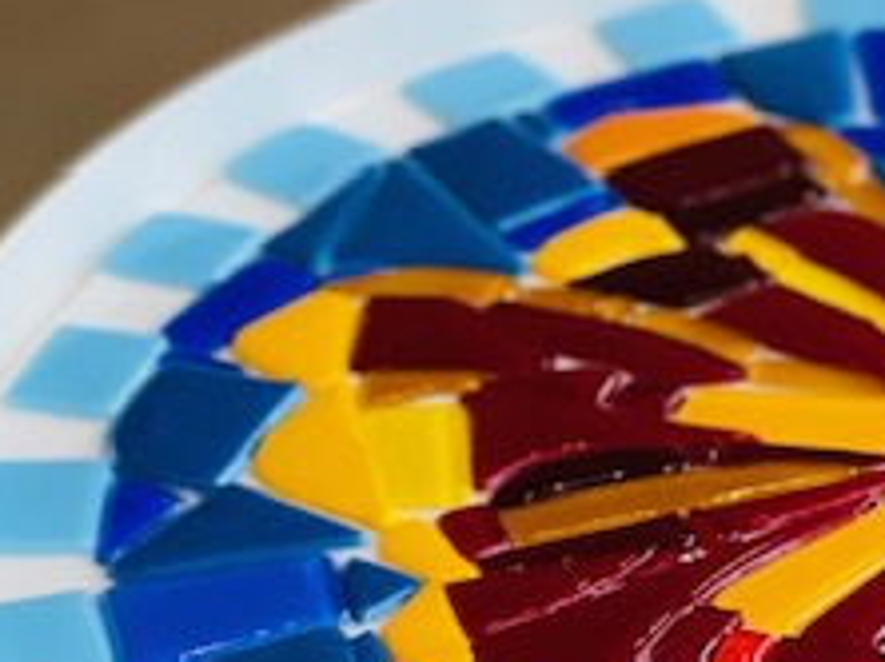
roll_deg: +0.7
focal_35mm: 222
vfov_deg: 6.7
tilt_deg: -34.8
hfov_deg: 8.8
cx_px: 1072
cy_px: 658
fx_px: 5670
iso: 125
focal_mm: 9
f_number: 2.8
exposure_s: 1/120
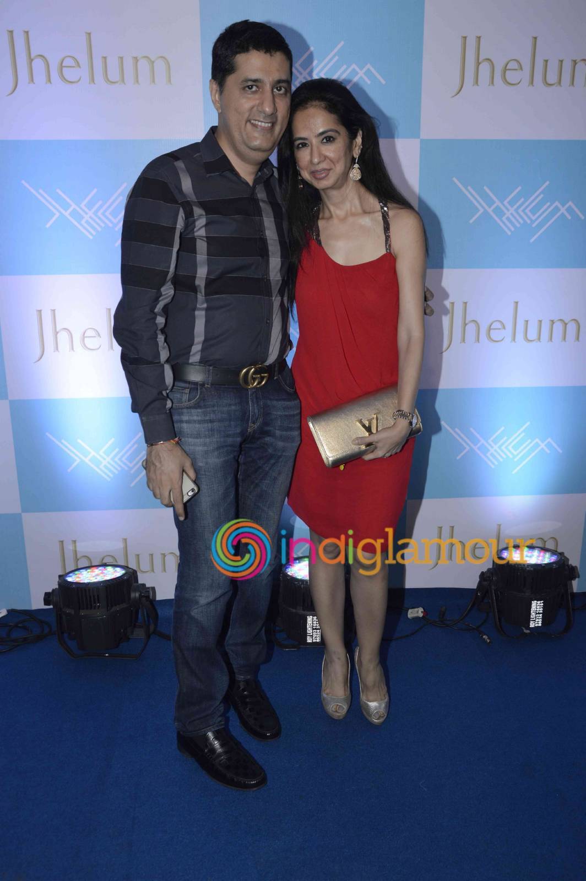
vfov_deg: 57.3
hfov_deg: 39.9
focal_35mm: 33
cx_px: 293
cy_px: 440
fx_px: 807
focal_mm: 22
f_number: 8
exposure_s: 1/160
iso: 400
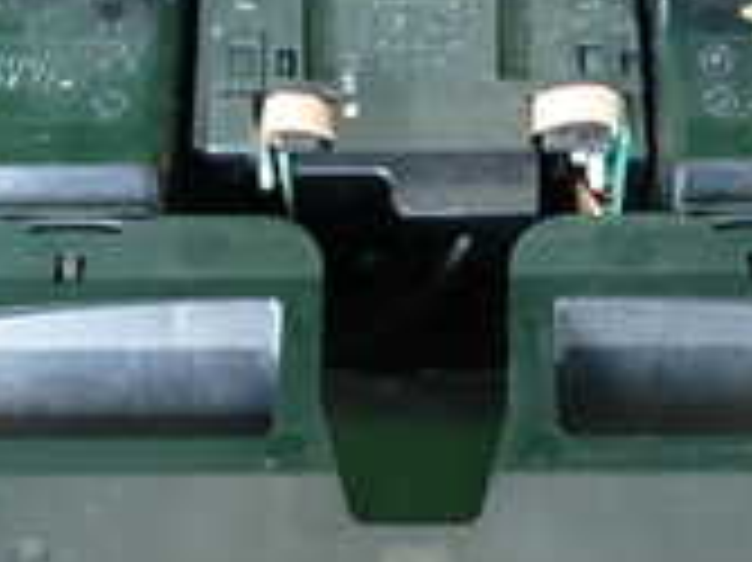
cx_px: 428
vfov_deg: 16.3
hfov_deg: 21.8
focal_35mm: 90
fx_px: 1954
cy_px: 157
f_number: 2
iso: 200
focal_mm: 4.5
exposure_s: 1/50
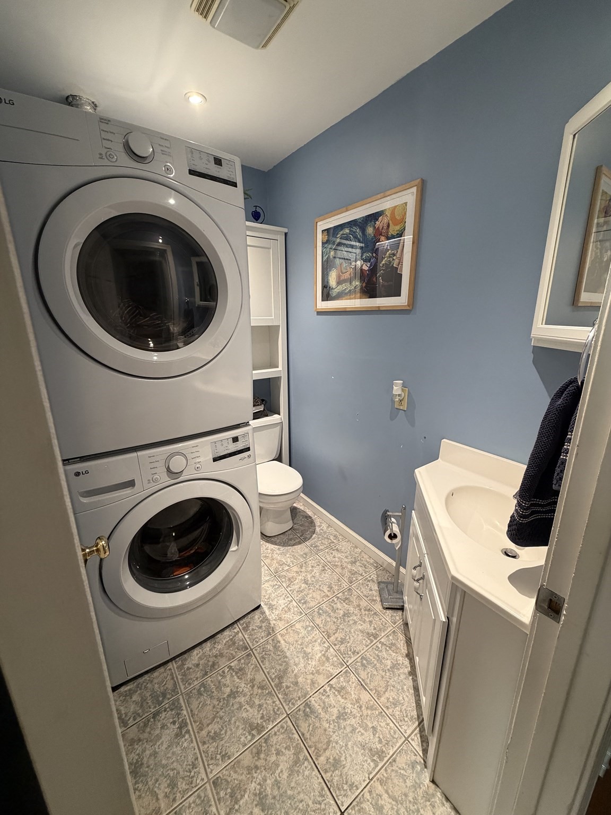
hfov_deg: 85.7
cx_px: 306
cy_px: 408
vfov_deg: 102.1
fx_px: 329
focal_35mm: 14
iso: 320
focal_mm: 2.22
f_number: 2.2
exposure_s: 1/60
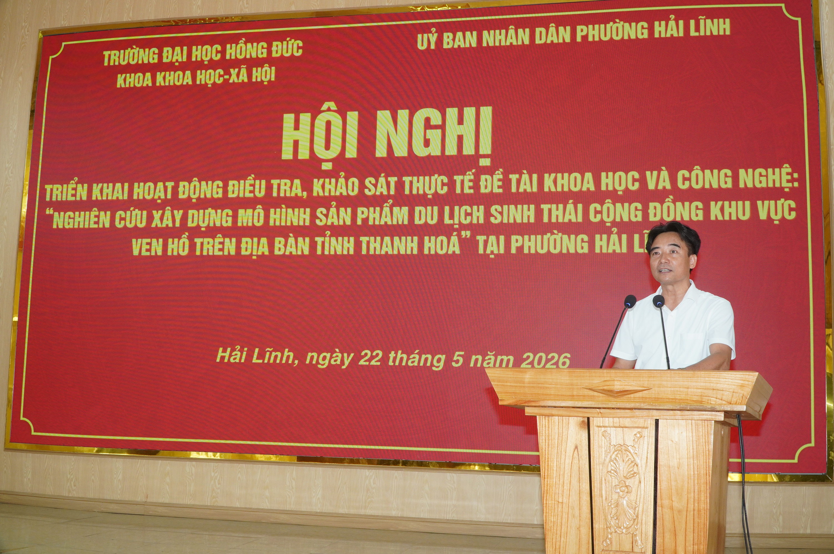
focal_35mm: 36
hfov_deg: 53.2
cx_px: 417
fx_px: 833
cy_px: 277
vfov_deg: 36.8
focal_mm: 24
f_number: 9
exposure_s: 1/60
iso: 1000
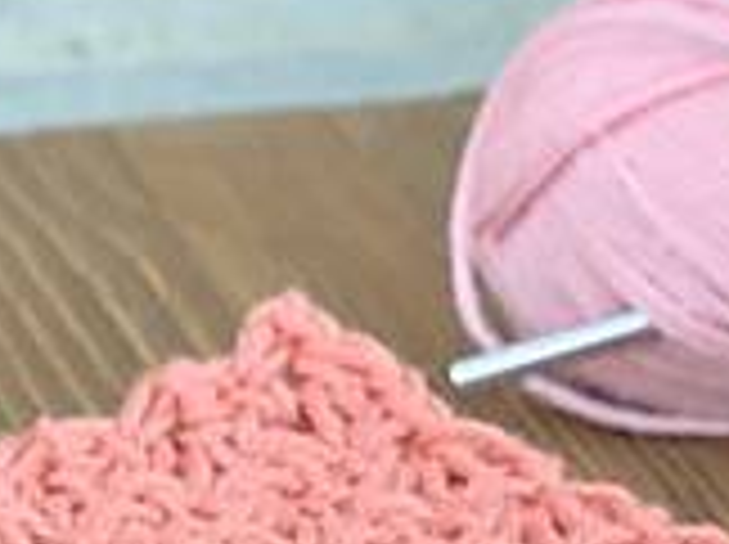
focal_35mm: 206
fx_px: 4332
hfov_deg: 9.6
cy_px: 868
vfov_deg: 7.1
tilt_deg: -23.3
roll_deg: +0.9
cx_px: 216
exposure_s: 1/122
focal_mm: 6
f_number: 2.4
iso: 32
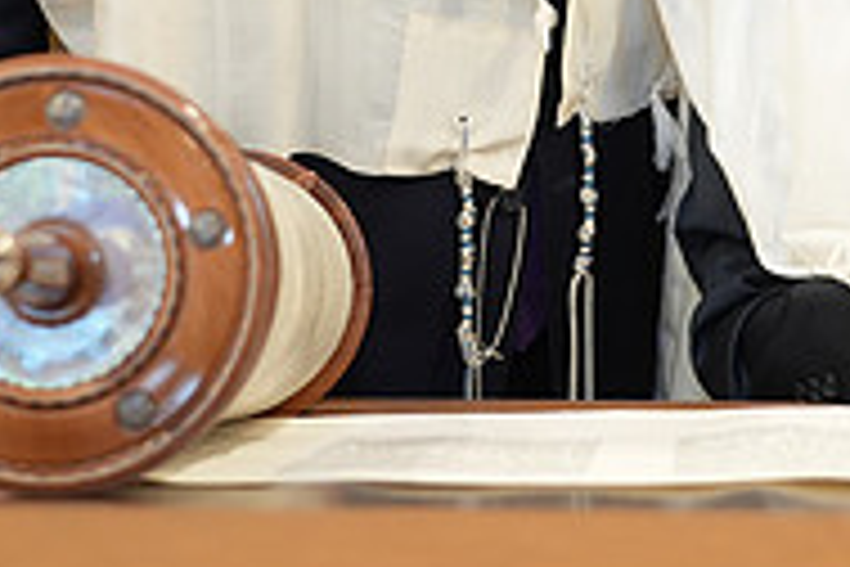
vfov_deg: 10.3
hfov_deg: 15.8
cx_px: 688
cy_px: -259
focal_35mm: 129
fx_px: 3046
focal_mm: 42
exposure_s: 1/80
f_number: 4
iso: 640
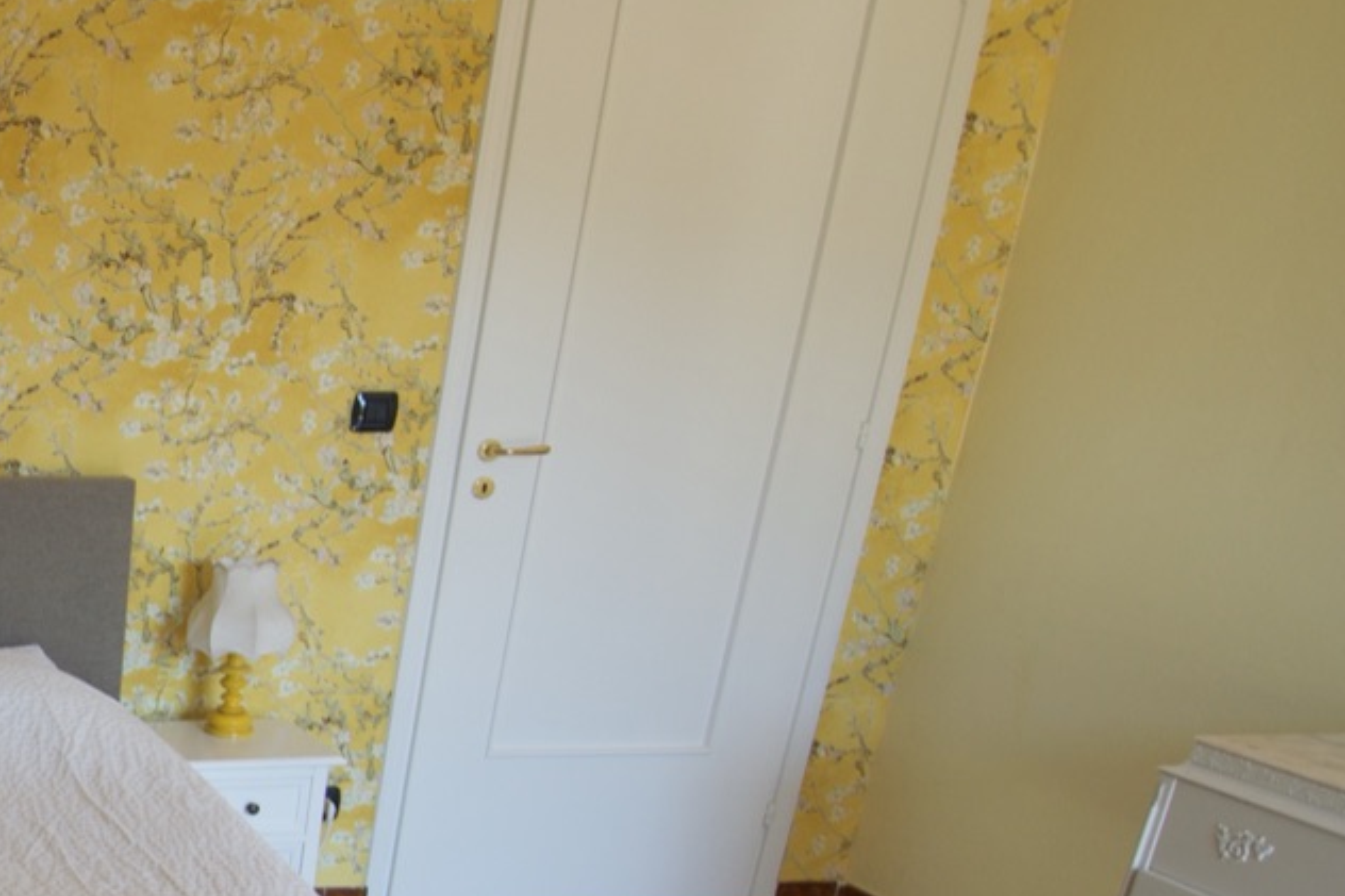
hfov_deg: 37.5
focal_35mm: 38
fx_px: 1419
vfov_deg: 33.4
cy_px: 790
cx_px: -289
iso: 400
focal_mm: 10
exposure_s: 1/80
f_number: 4.5
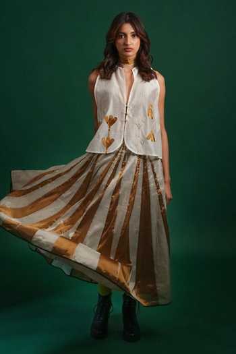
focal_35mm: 50
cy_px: 177
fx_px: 487
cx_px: 118
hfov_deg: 27.3
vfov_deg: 40.0
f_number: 2.8
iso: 2000
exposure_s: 1/640
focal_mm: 49.5
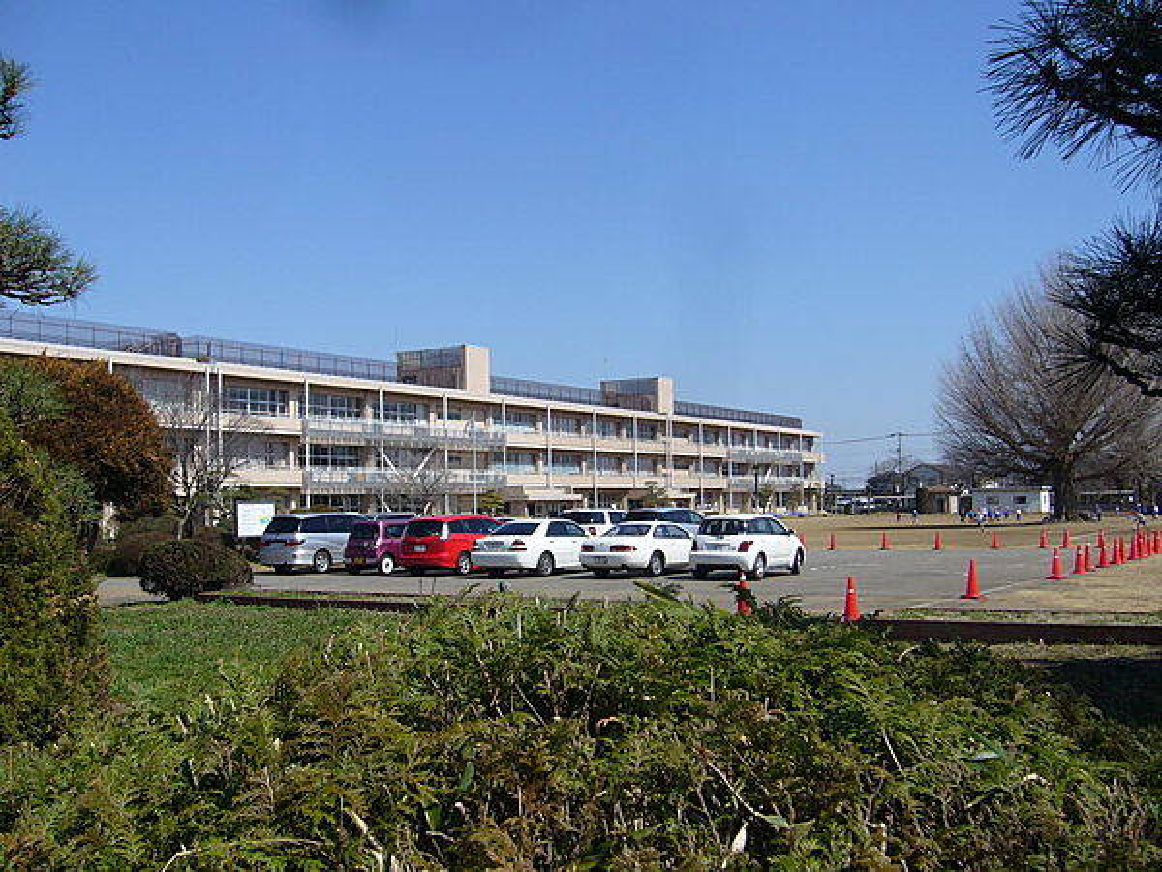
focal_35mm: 35
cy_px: 436
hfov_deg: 52.6
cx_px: 581
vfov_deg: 40.7
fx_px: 1175
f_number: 5.6
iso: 80
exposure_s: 1/400
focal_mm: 5.8
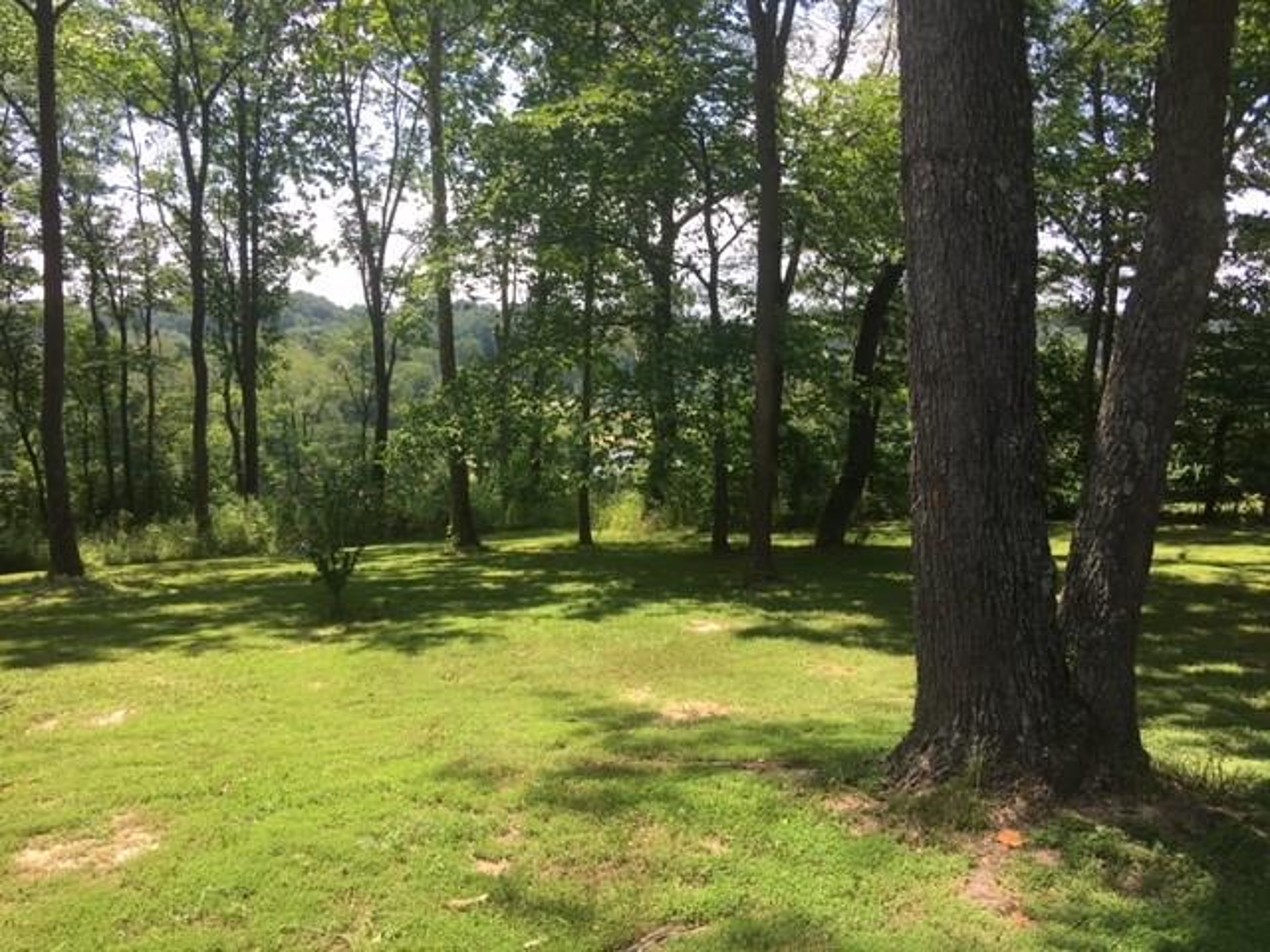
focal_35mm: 29
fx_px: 1064
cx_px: 635
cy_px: 476
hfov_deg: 61.7
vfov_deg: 48.2
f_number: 2.2
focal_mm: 4.15
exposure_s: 1/499
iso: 25
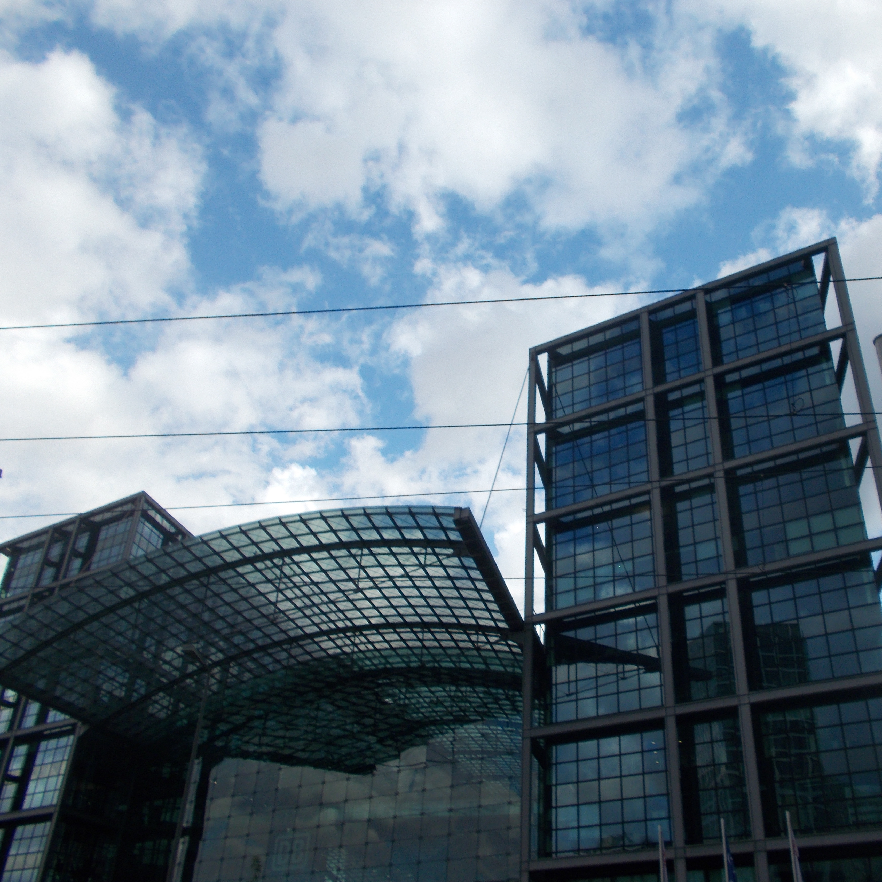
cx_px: 570
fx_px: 894
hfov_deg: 51.8
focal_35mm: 31
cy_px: 442
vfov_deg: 52.5
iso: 80
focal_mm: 4.6
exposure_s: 1/125
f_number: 8
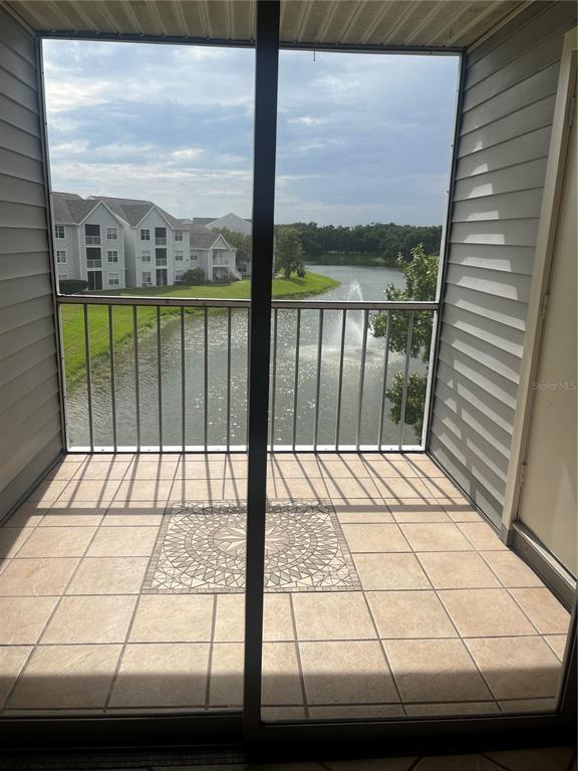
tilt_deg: -13.9
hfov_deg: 53.1
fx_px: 579
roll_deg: -1.7
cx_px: 289
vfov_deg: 67.3
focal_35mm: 26
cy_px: 386
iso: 50
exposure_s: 1/3049
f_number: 1.6
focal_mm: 5.1
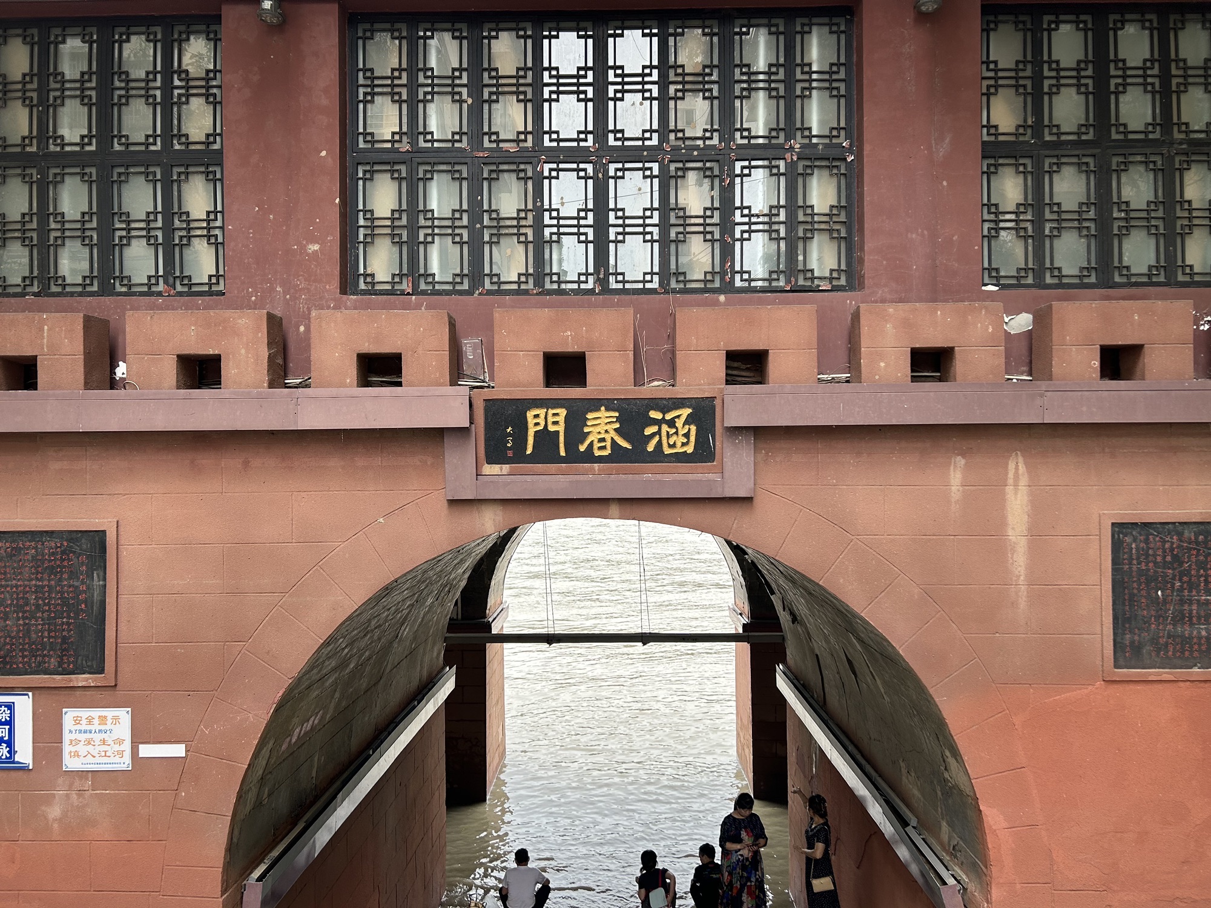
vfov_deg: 53.1
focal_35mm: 26
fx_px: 910
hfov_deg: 67.3
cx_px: 606
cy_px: 454
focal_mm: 5.7
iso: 50
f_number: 1.5
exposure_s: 1/179
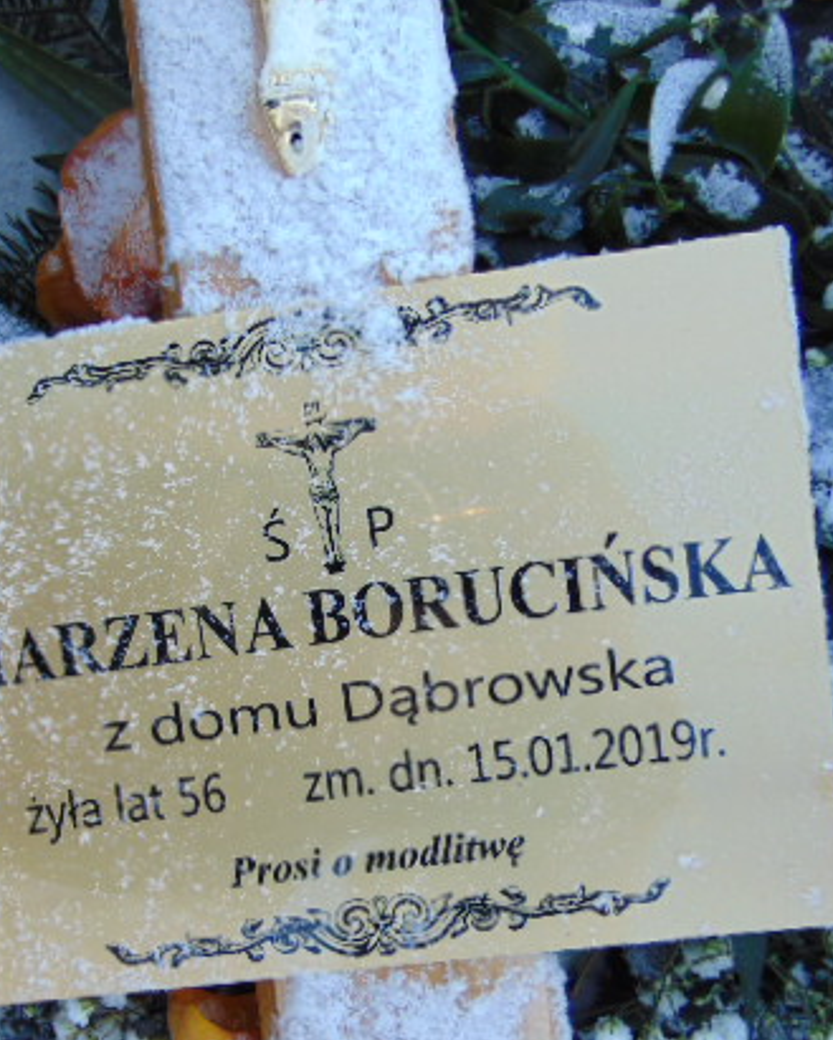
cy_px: 595
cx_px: 246
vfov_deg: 47.8
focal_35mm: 38
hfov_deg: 38.5
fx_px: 1171
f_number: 3
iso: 80
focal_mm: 4.5
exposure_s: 1/100
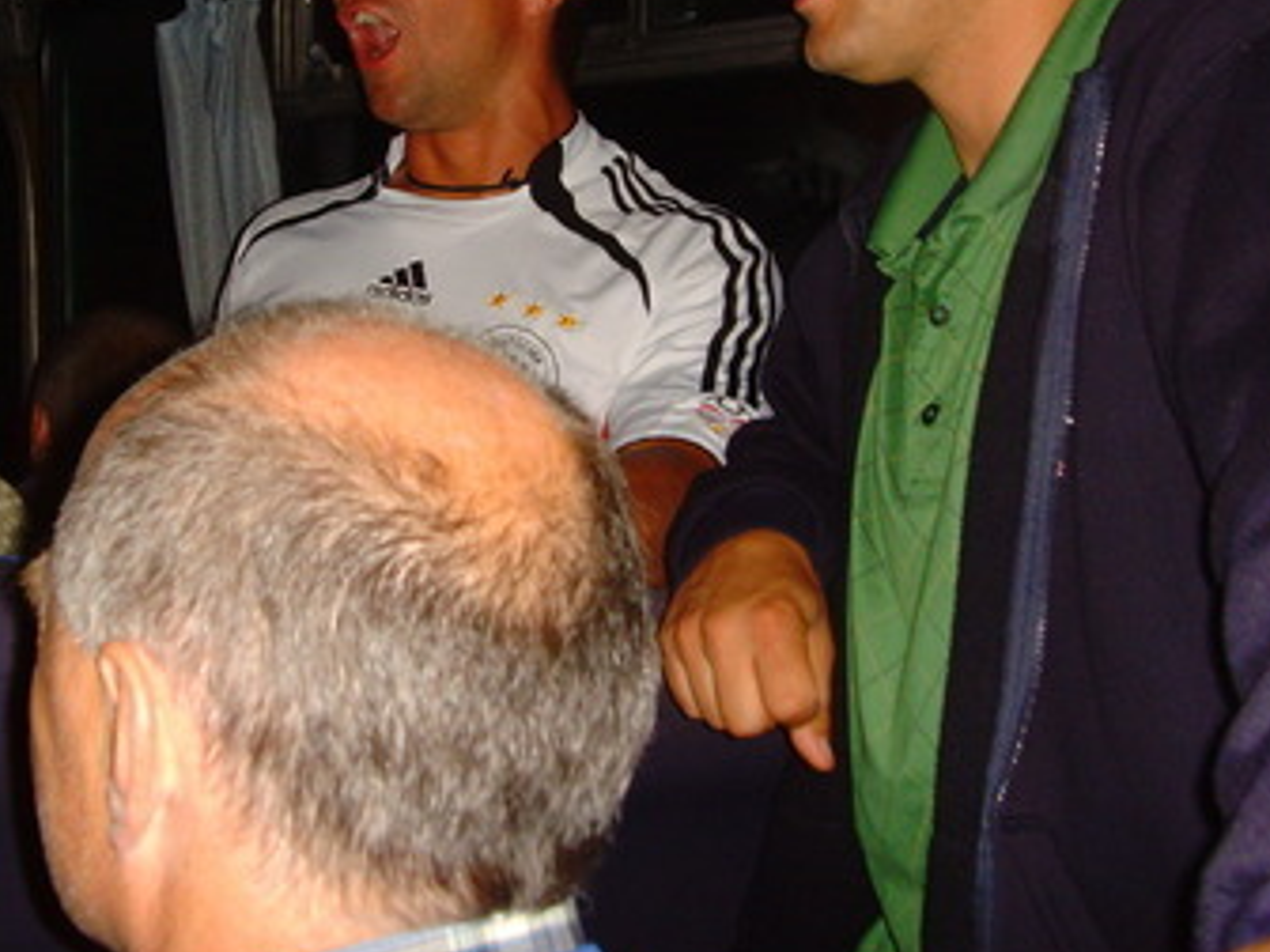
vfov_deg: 25.1
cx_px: 518
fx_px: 2128
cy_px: 323
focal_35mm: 58
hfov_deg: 33.1
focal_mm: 6.6
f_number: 3.5
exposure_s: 1/45
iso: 200
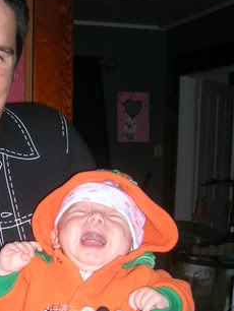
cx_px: 14
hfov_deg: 20.3
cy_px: 229
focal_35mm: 71
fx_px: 639
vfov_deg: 27.1
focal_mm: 5.7
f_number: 2.9
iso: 50
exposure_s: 1/60.1
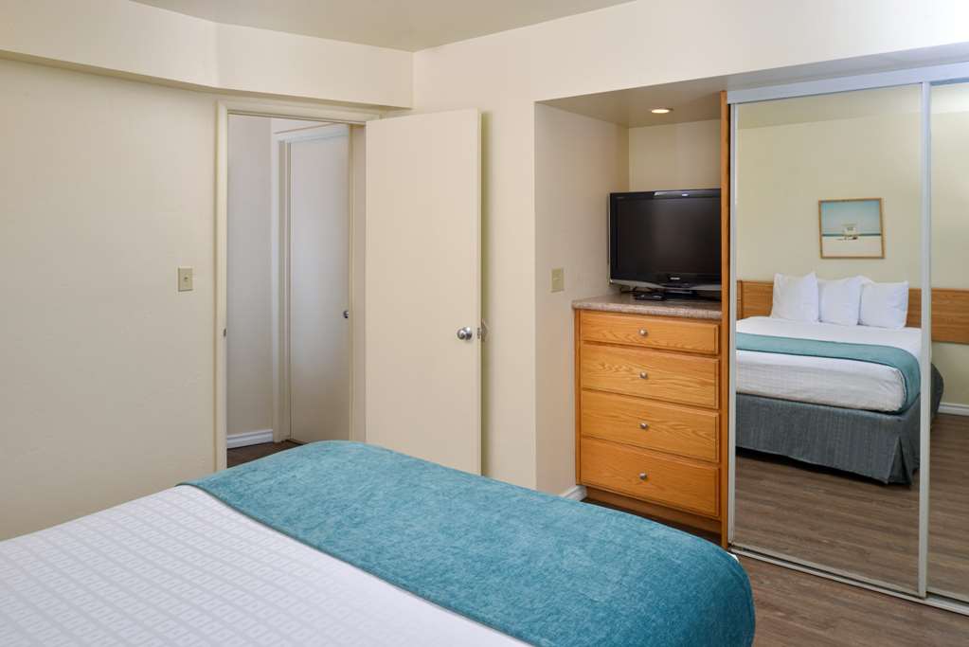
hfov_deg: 73.7
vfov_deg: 53.2
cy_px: 324
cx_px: 484
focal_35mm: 24
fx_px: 646
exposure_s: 1/50
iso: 640
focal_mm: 24
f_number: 16
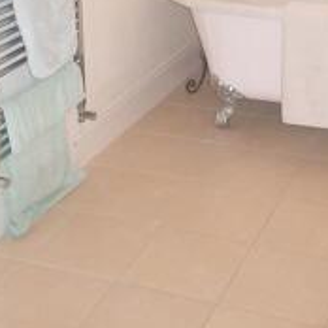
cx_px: 266
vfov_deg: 23.4
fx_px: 761
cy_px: 7
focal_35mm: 71
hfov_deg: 23.9
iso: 250
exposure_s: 1/60
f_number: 3.3
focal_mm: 4.3
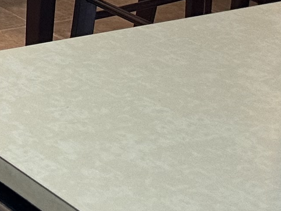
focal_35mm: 149
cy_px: -334
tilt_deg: -6.3
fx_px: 1210
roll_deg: +0.2
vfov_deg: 8.8
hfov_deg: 10.7
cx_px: -455
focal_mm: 6.86
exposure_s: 1/60
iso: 125
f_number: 1.78
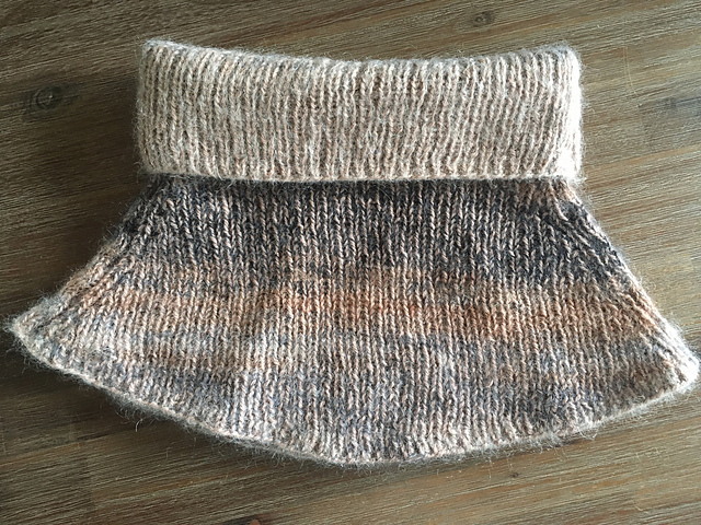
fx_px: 587
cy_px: 262
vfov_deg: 48.2
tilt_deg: -84.8
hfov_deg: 61.7
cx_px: 350
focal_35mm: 29
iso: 200
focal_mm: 4.15
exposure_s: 1/25
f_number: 2.2
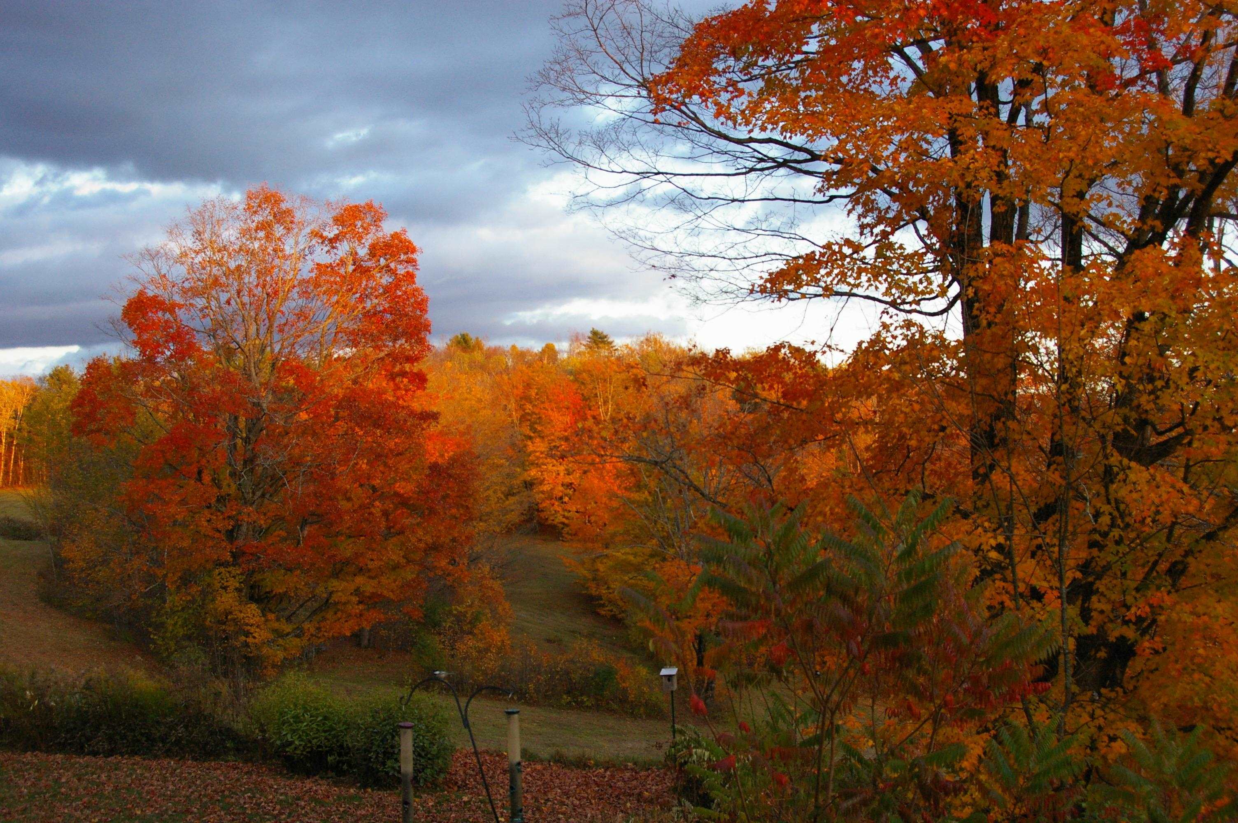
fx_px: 1443
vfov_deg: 31.8
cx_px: 619
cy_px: 412
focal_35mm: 42
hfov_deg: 46.4
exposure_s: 1/125
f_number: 5.6
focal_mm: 28
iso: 800
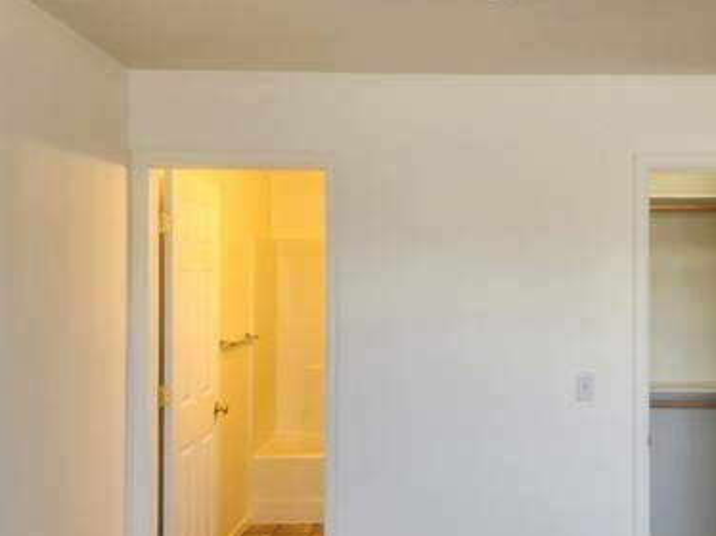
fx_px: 848
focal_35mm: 41
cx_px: 453
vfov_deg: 35.1
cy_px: 291
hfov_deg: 45.4
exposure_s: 1/180
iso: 64
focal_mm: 5.4
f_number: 1.8
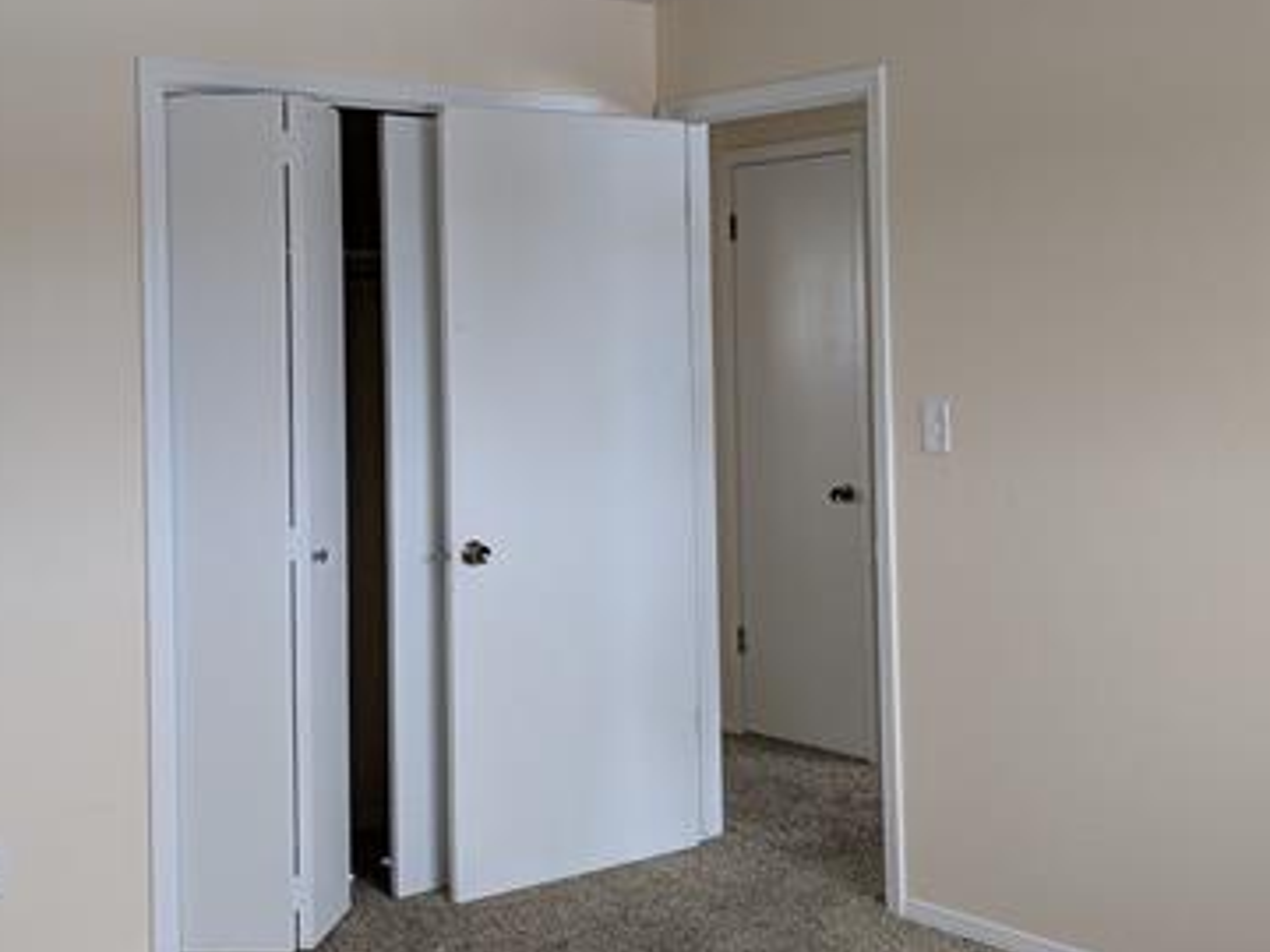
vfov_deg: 29.9
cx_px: 766
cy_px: 282
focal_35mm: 48
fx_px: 1761
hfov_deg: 39.5
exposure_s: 1/120
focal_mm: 4.38
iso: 119
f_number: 1.73
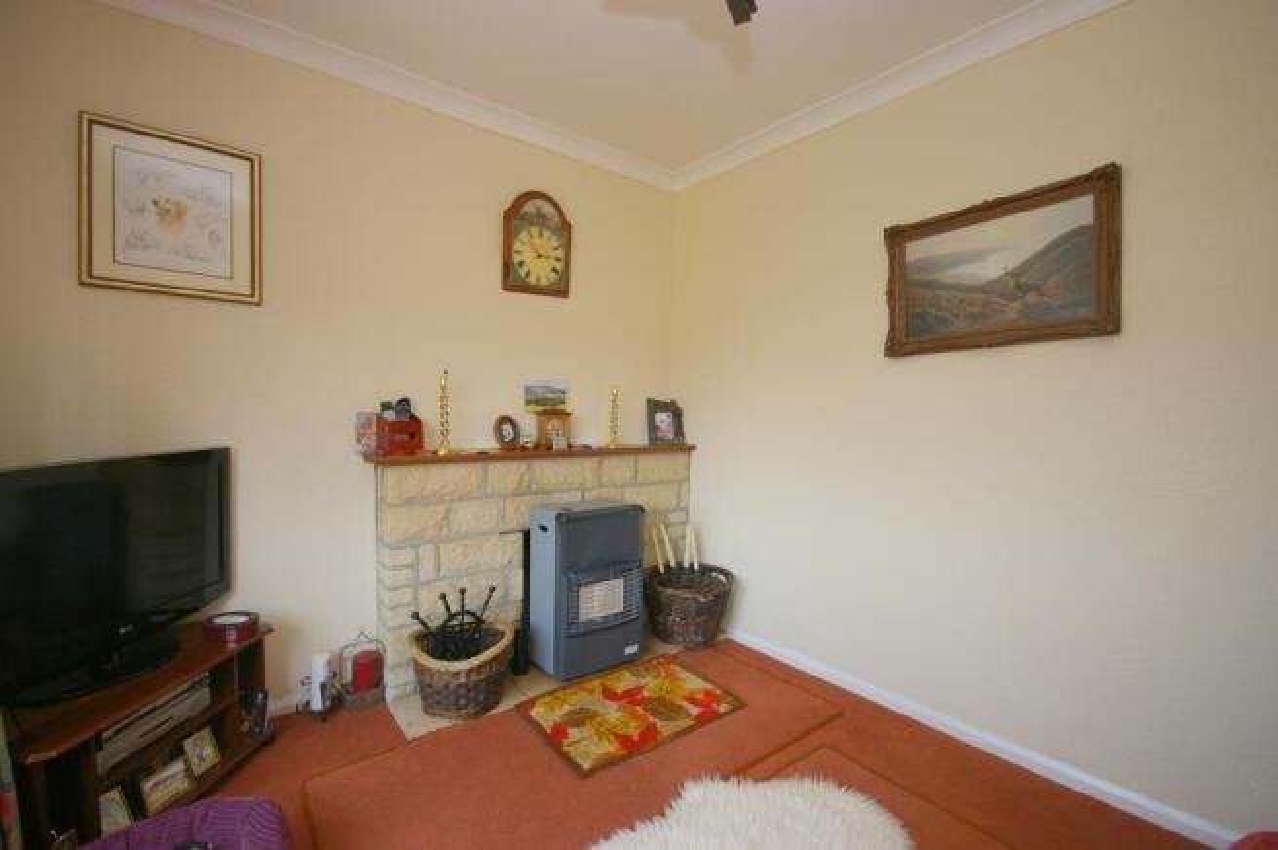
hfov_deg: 100.4
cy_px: 425
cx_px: 639
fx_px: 532
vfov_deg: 77.2
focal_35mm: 15
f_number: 4.5
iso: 200
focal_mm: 10
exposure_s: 1/180
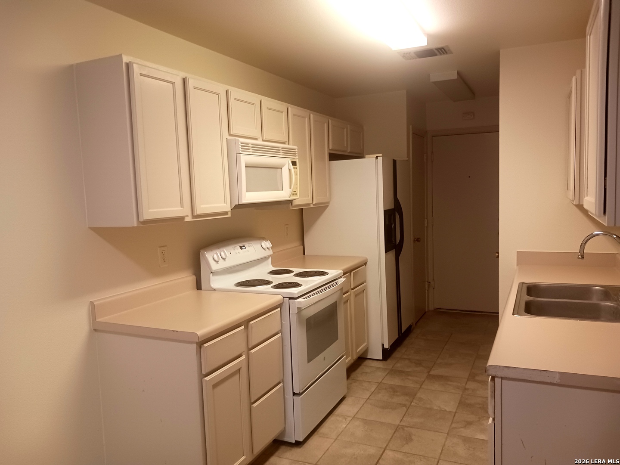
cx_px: 310
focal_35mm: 27
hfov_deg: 65.3
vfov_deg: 51.4
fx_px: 484
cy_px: 232
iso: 250
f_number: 1.8
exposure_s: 1/30
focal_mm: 4
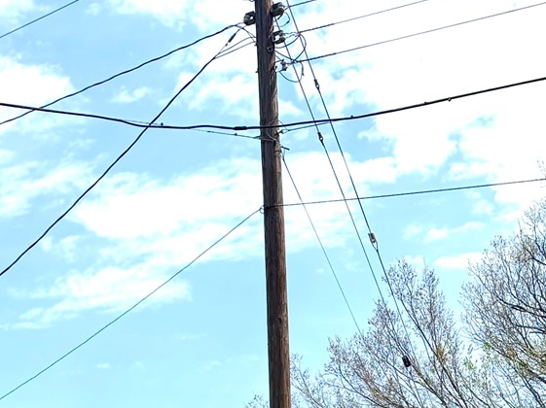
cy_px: 739
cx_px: 266
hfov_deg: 20.7
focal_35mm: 95
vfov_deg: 13.8
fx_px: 1497
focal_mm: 5.96
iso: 50
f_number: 1.6
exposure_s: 1/4065
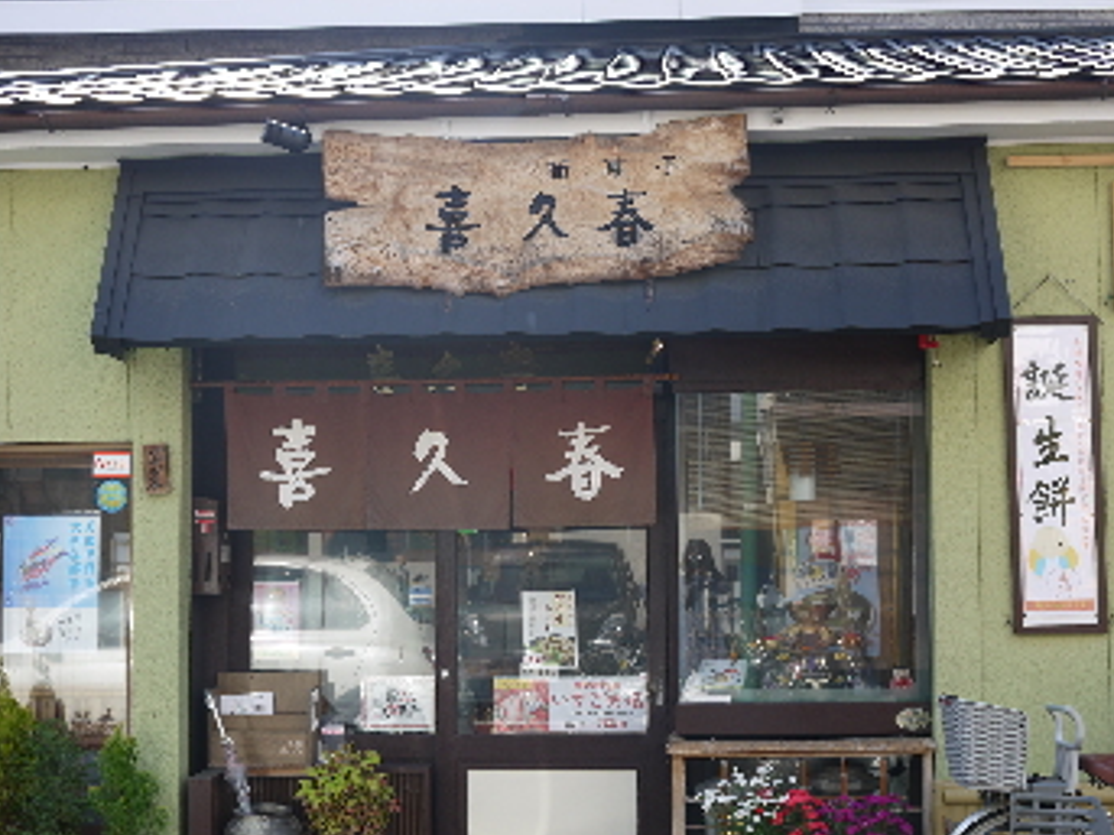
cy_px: 468
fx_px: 1802
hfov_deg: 34.4
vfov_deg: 26.1
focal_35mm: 56
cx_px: 581
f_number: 5.6
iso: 100
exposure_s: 1/160
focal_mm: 24
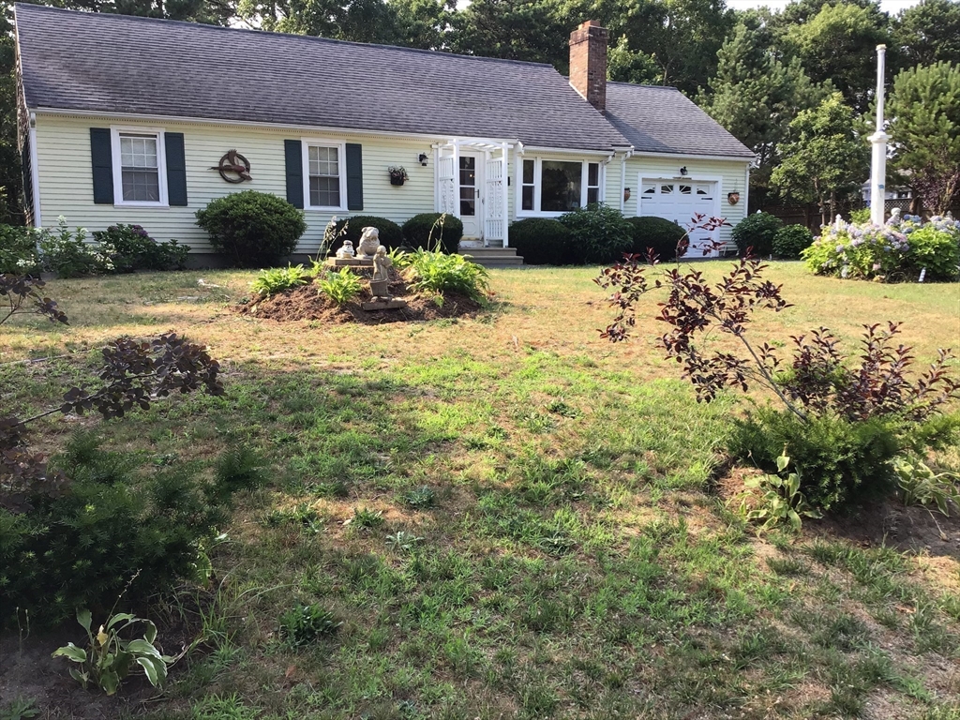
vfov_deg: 45.4
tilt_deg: -7.3
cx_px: 480
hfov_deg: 58.4
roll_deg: -0.1
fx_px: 860
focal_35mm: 31
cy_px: 360
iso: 25
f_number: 2.4
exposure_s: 1/353
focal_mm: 3.3
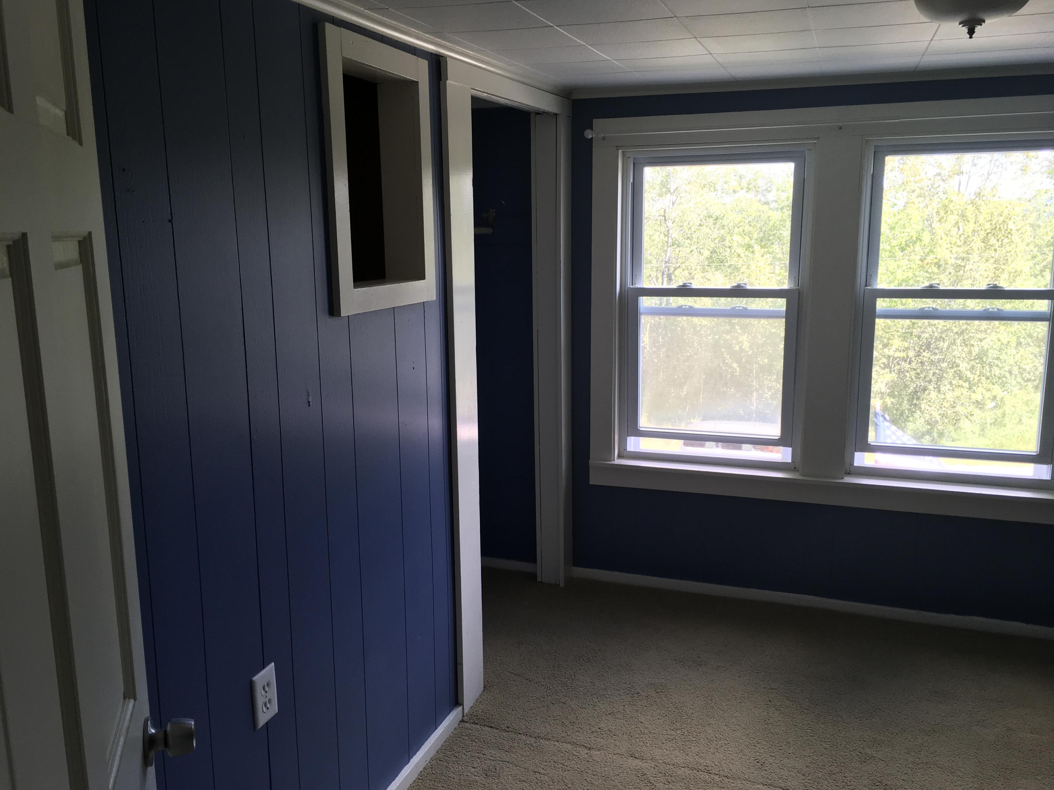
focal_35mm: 29
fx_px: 883
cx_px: 527
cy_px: 395
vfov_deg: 48.2
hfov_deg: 61.7
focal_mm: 4.15
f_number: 2.2
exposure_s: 1/60
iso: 32
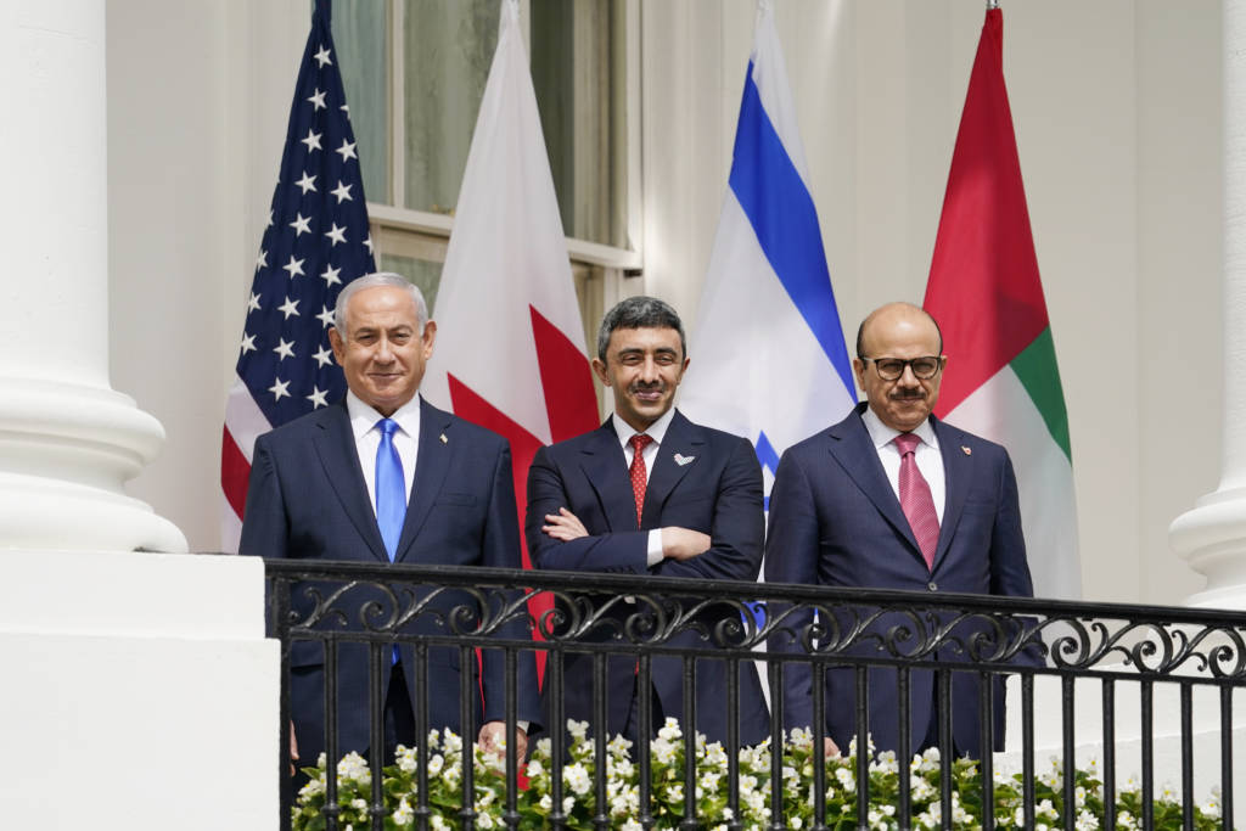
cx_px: 623
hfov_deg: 4.4
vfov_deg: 2.9
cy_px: 416
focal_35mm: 467
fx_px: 16165
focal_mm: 467
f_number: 6.3
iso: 250
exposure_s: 1/1600
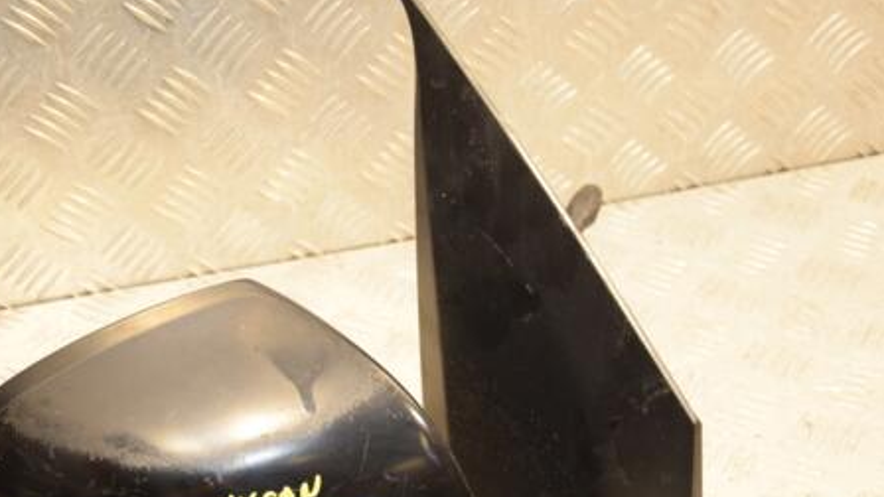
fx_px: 1728
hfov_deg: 28.7
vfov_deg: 16.3
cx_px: 379
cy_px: 345
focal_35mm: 74
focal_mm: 35
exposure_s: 1/125
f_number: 5
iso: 800
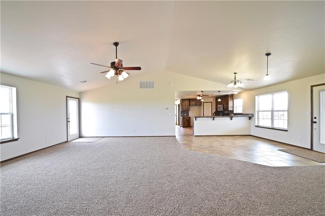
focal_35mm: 15
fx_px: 135
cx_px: 162
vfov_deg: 77.3
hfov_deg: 100.4
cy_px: 108
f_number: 22
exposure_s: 1.3
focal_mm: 10
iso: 100
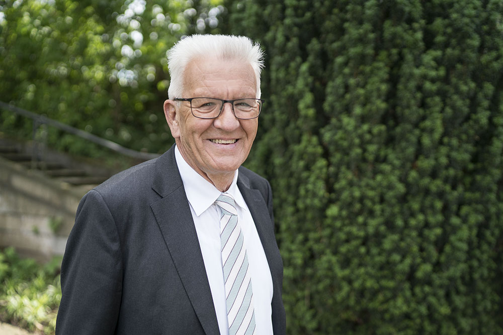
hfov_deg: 54.4
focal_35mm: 35
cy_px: 168
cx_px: 252
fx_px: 489
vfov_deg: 37.9
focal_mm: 35
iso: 320
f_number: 1.7
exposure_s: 1/2000
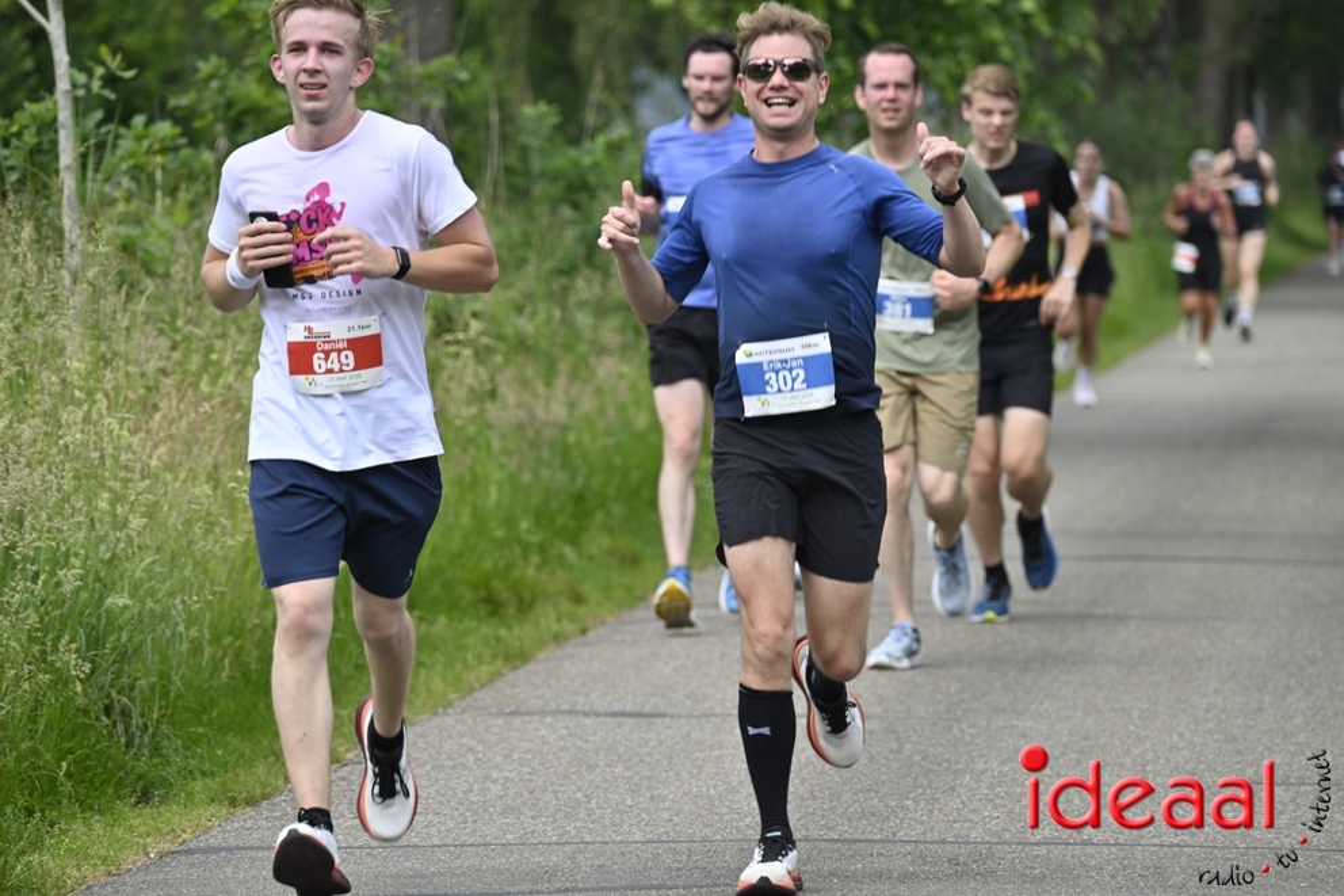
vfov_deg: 4.6
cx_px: 672
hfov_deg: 6.9
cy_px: 448
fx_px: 11197
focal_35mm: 300
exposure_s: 1/160
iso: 100
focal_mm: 300
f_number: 8
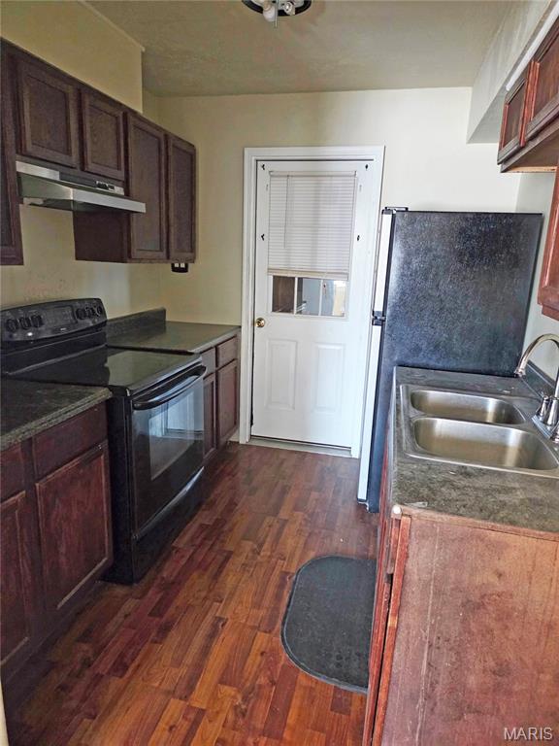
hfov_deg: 58.9
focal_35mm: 23
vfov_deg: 73.9
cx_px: 280
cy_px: 373
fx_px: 495
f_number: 1.8
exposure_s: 1/60
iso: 1600
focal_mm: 5.4
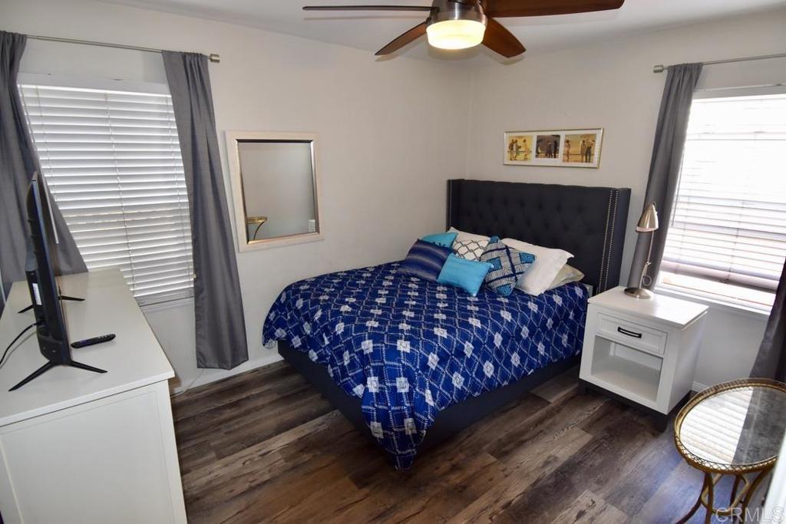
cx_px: 393
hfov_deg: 90.0
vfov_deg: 67.4
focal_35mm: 18
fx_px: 393
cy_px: 262
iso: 800
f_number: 5
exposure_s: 1/100
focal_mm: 12
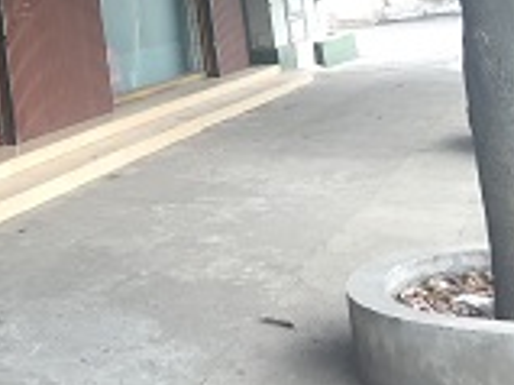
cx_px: -84
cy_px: -94
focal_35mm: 73
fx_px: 1083
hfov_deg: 24.5
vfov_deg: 18.9
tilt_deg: +7.0
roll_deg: +3.7
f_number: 2.2
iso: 50
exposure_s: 1/100
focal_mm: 4.15
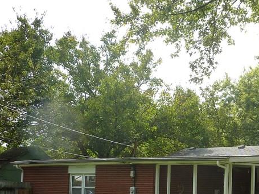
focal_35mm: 72
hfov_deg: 25.4
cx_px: 272
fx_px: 539
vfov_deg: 20.3
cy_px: 141
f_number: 4
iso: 80
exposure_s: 1/320
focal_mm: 5.3
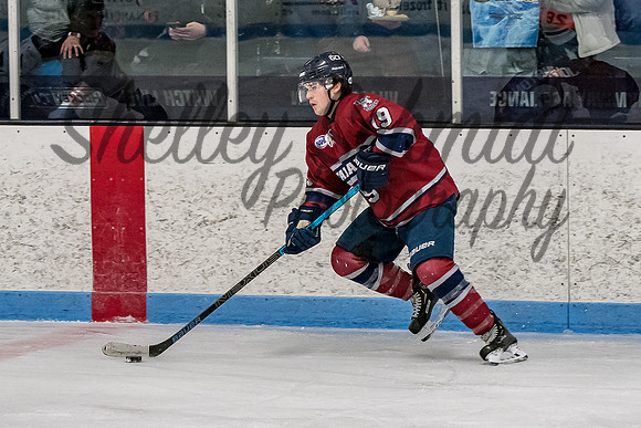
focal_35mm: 316
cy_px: 179
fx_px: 5626
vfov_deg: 4.4
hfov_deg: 6.5
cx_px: 321
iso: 2500
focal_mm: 122
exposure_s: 1/800
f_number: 4
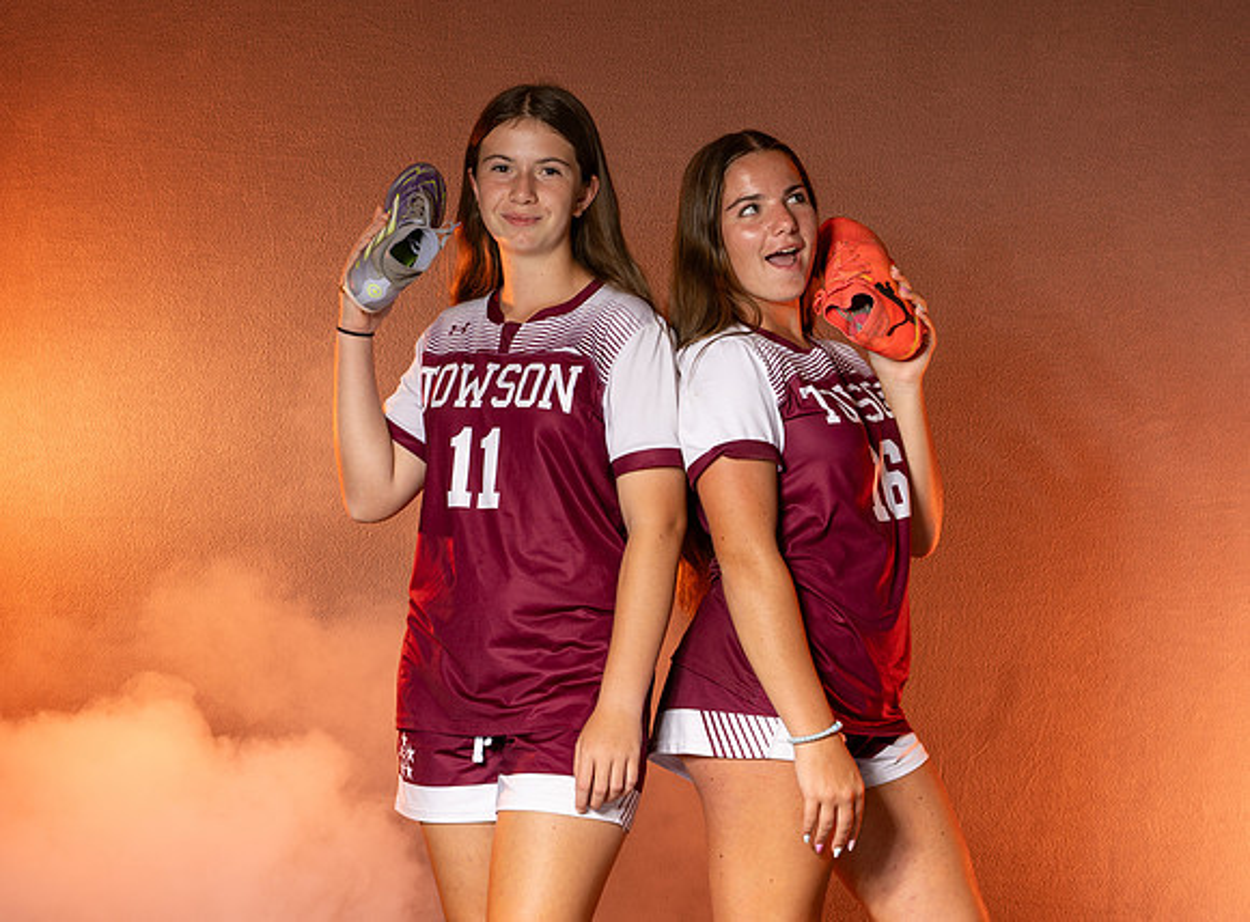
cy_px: 367
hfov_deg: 17.7
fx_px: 4019
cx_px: 598
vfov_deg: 13.1
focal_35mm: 112
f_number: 8
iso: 80
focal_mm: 62
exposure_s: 1/200
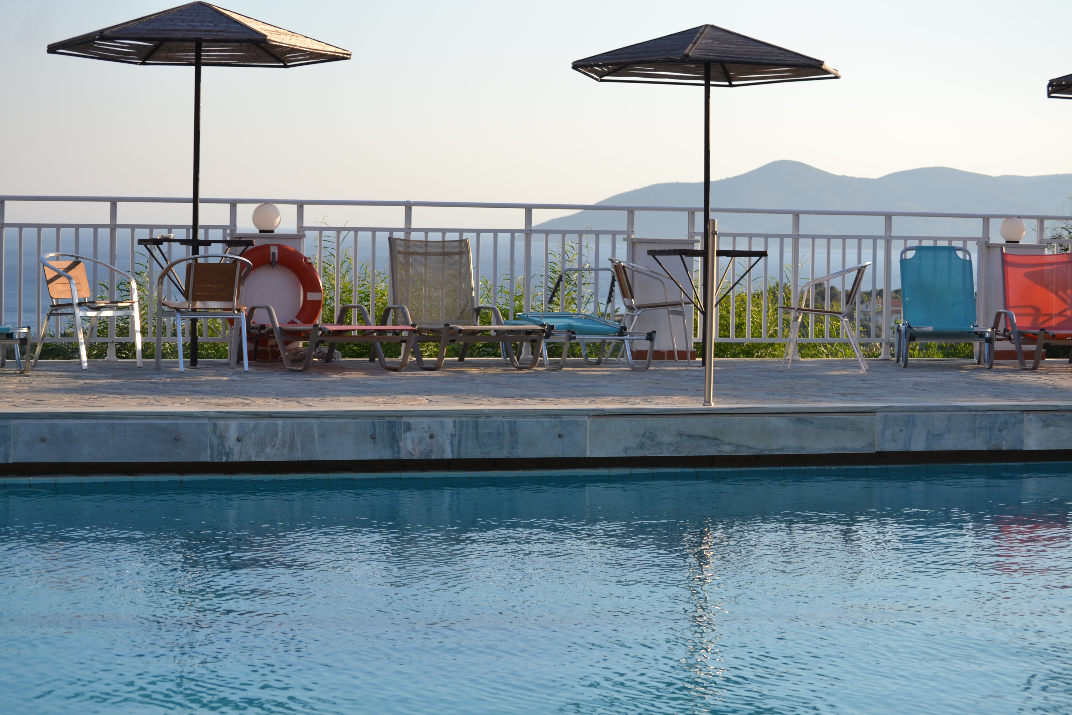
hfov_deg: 24.6
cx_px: 536
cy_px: 358
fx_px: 2456
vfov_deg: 16.6
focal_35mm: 82
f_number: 6.3
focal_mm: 55
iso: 100
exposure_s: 1/160
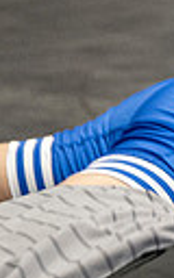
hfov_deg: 0.8
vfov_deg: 1.3
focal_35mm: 1566
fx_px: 11882
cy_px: 202
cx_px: 764
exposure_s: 1/1000
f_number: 2.8
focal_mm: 200
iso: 3200
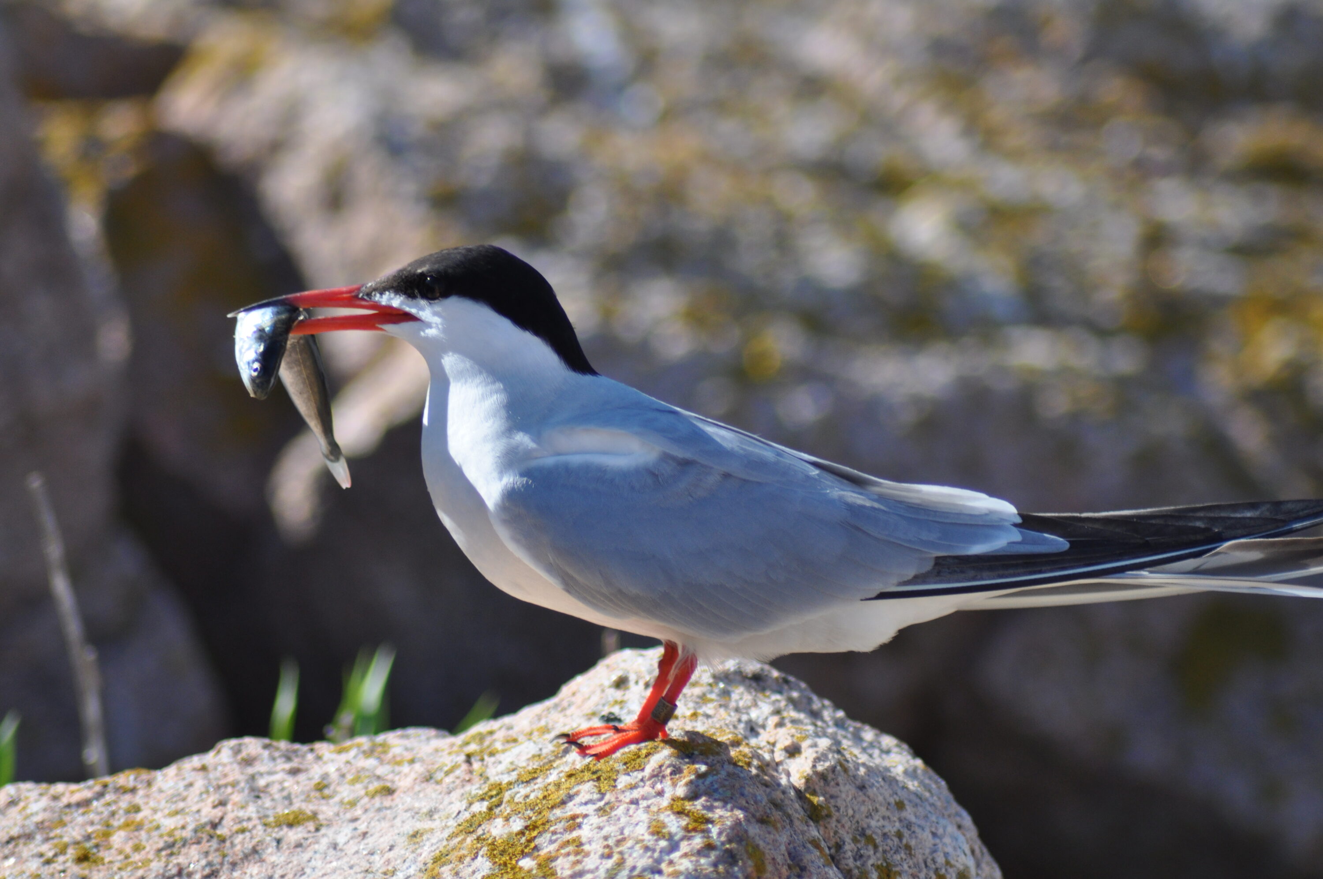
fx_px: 16518
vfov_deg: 3.0
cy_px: 440
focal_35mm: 450
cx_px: 662
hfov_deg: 4.6
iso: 400
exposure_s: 1/1250
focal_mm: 300
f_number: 5.6
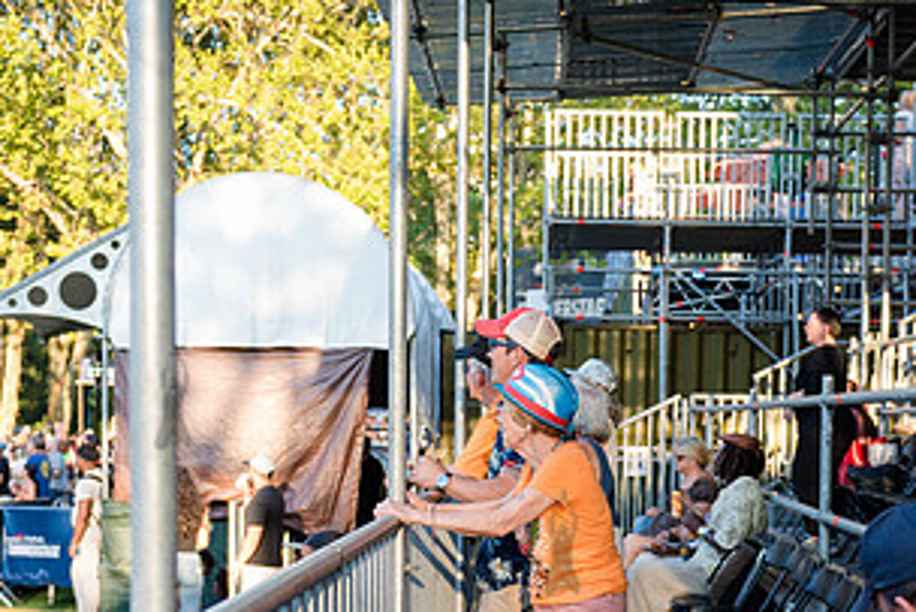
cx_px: 560
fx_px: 1553
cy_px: 541
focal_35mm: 61
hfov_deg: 32.7
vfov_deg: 21.8
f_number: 2.8
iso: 500
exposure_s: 1/640
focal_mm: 32
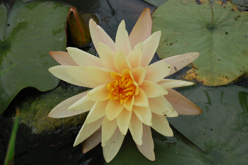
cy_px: 82
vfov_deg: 17.5
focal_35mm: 78
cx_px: 124
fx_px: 537
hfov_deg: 26.0
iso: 800
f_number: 14
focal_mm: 52
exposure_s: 1/800
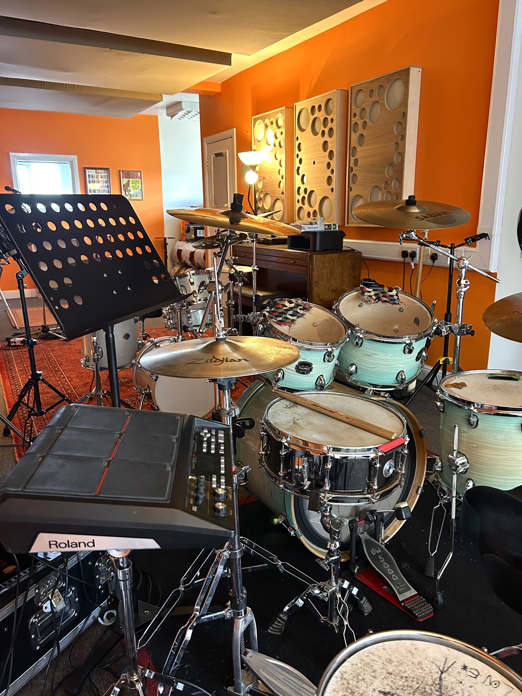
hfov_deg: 53.1
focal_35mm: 26
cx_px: 261
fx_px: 523
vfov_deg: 67.3
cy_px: 348
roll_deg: +0.7
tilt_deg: -14.9
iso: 400
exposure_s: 1/33
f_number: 1.5
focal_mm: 5.7
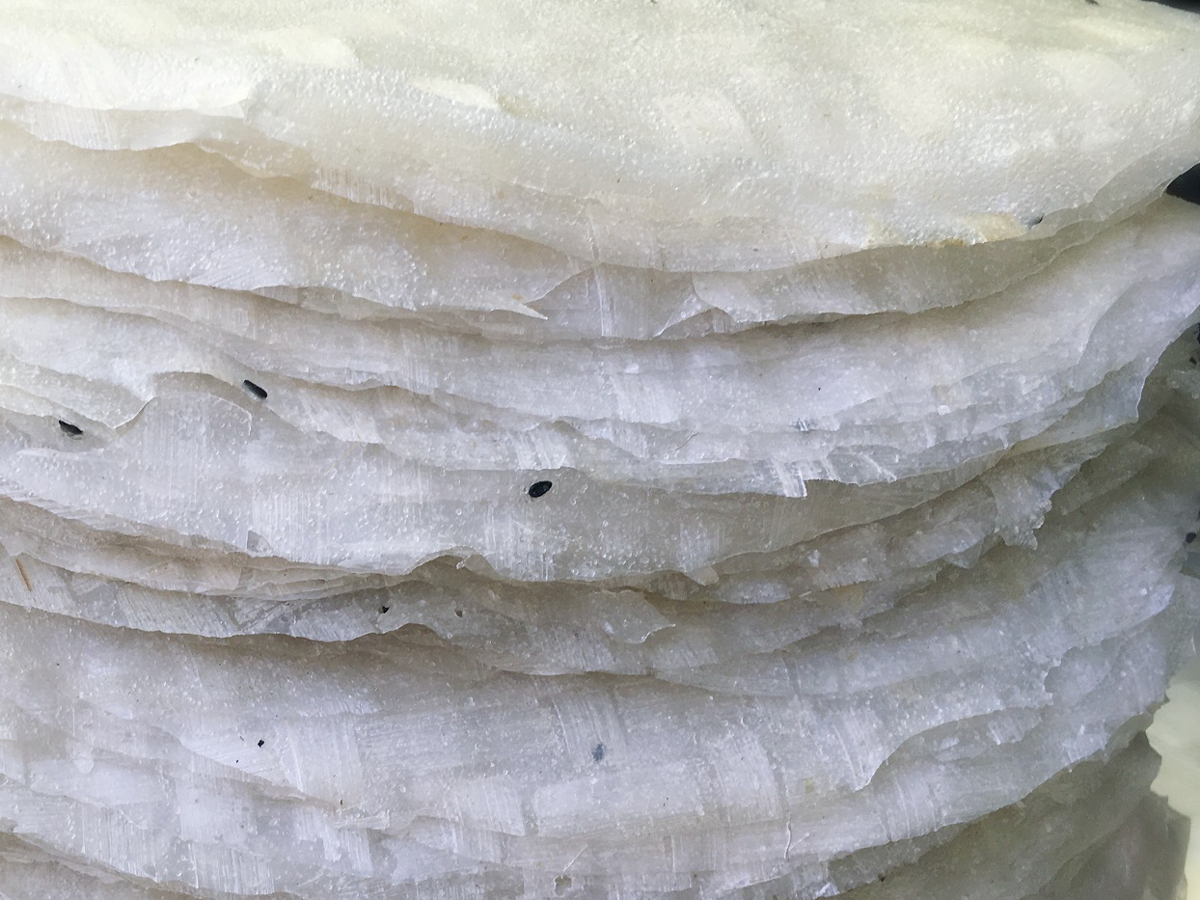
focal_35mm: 47
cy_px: 588
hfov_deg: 39.7
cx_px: 352
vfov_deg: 30.7
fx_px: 1629
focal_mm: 4.15
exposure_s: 1/100
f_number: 2.2
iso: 32
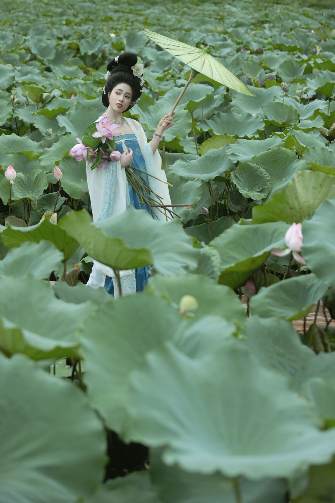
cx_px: 168
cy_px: 252
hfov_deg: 19.5
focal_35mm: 70
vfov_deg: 28.8
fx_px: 977
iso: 100
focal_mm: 70
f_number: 2.8
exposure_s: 1/640
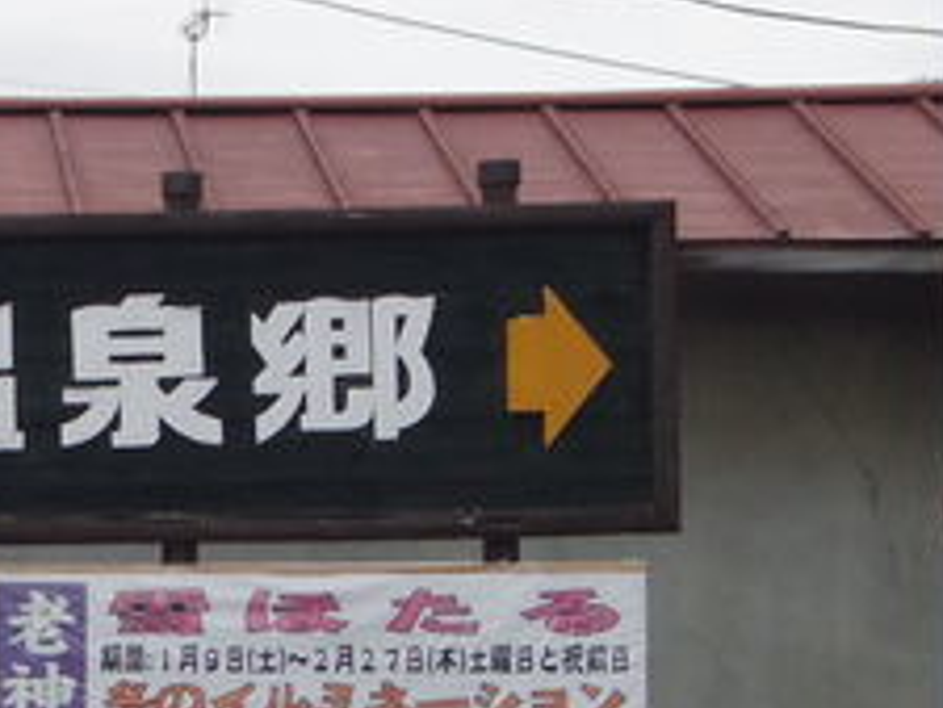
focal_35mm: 214
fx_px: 5833
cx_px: -587
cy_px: 754
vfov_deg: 6.9
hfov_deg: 9.0
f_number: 3.5
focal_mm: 8.5
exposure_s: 1/1000
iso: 250
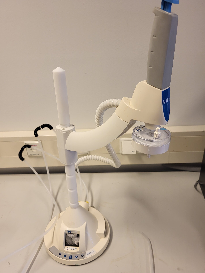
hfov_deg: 51.4
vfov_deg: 65.3
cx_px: 100
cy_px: 138
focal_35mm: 27
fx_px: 213
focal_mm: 5.4
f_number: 1.8
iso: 160
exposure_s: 1/100
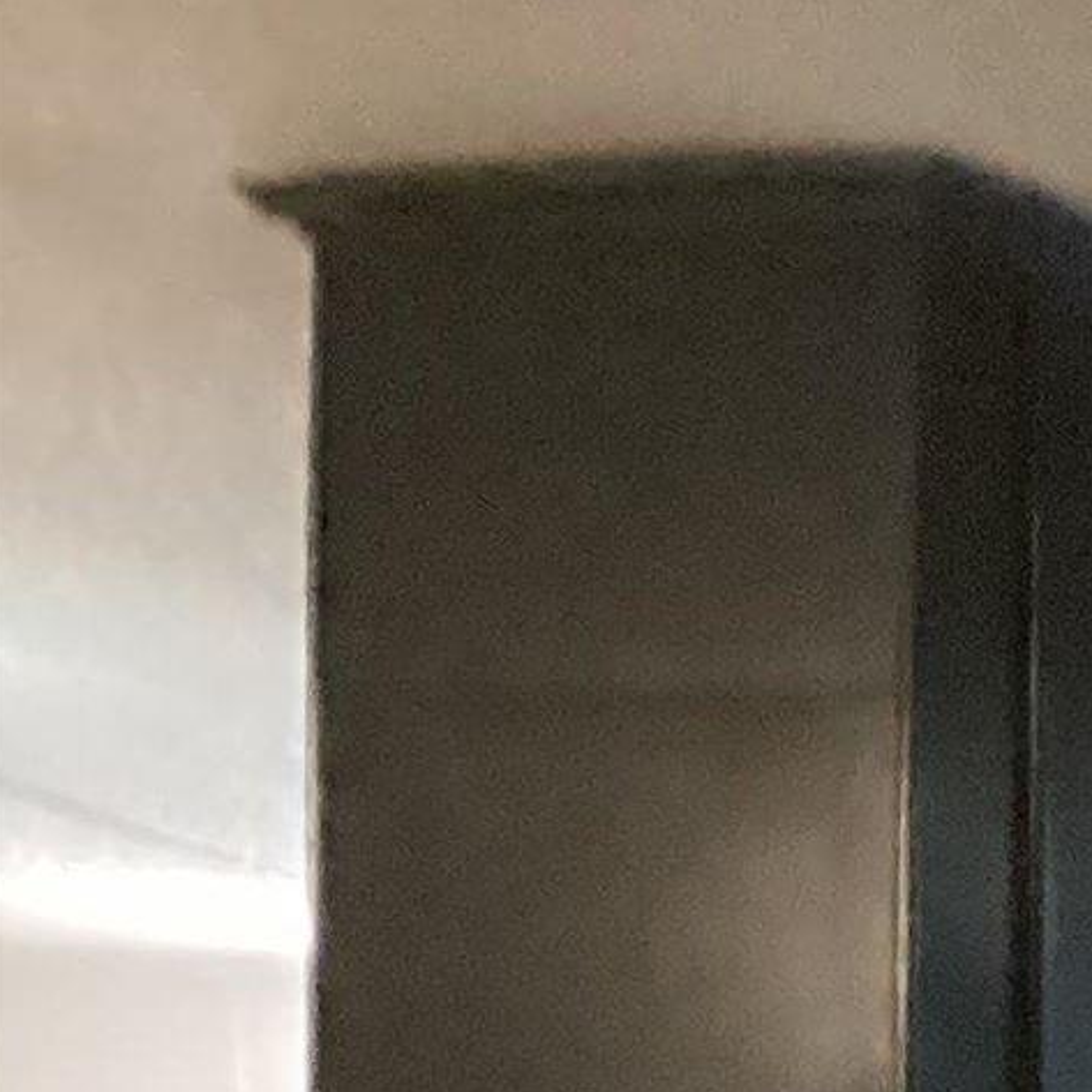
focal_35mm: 178
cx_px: 3532
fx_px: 6353
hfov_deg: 8.1
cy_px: 2025
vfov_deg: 9.3
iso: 640
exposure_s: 1/30
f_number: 2.4
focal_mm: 3.3
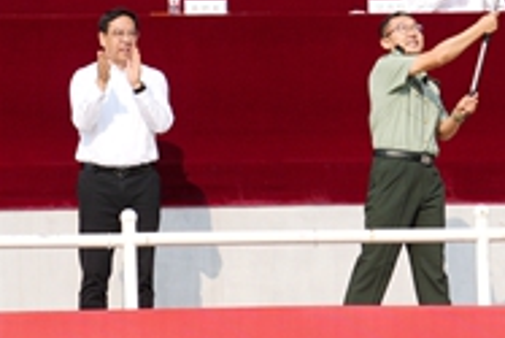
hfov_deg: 10.9
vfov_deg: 7.2
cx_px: 327
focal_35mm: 189
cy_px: -154
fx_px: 2653
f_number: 5.6
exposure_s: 1/640
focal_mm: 59
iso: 80
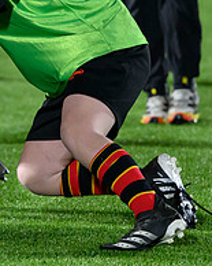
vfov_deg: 3.5
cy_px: 75
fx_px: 4317
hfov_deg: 2.8
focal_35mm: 550
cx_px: -87
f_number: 3.2
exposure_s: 1/1600
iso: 6400
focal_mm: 160
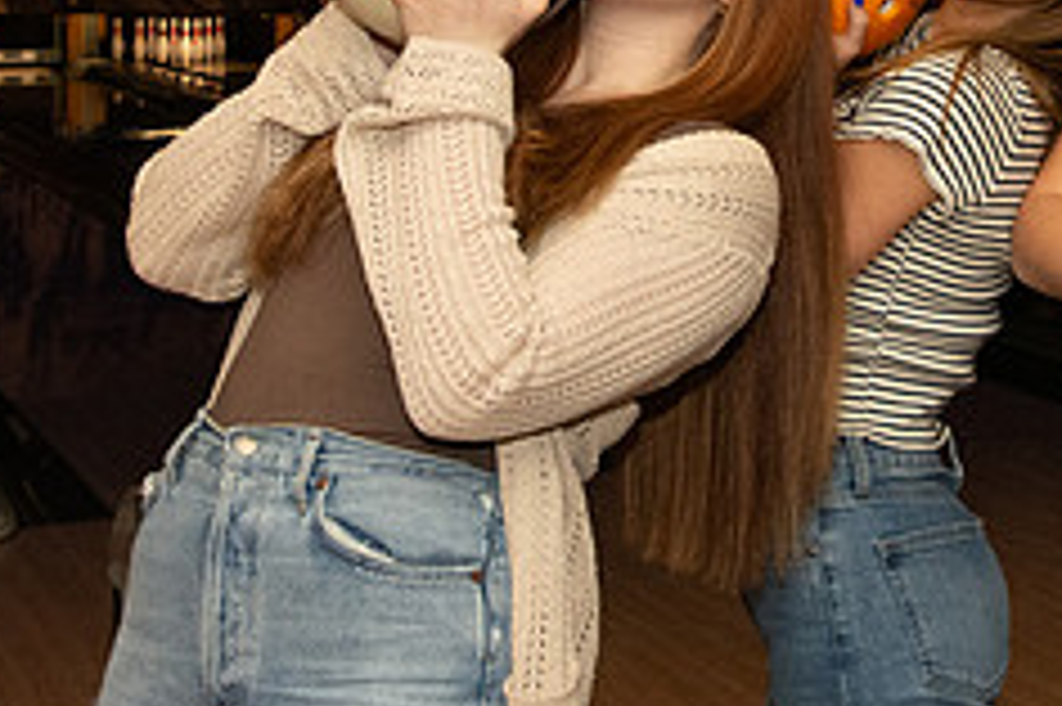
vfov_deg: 13.9
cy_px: -88
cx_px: 878
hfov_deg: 21.0
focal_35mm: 96
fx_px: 2830
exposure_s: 1/160
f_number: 9
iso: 4000
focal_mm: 26
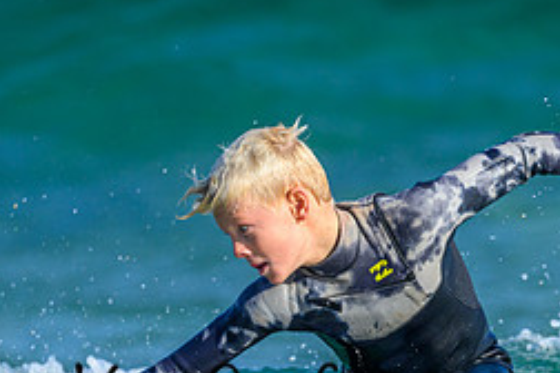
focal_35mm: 1842
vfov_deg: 0.7
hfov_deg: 1.1
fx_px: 28651
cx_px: 304
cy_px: 379
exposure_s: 1/2000
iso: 450
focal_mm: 800
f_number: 6.3
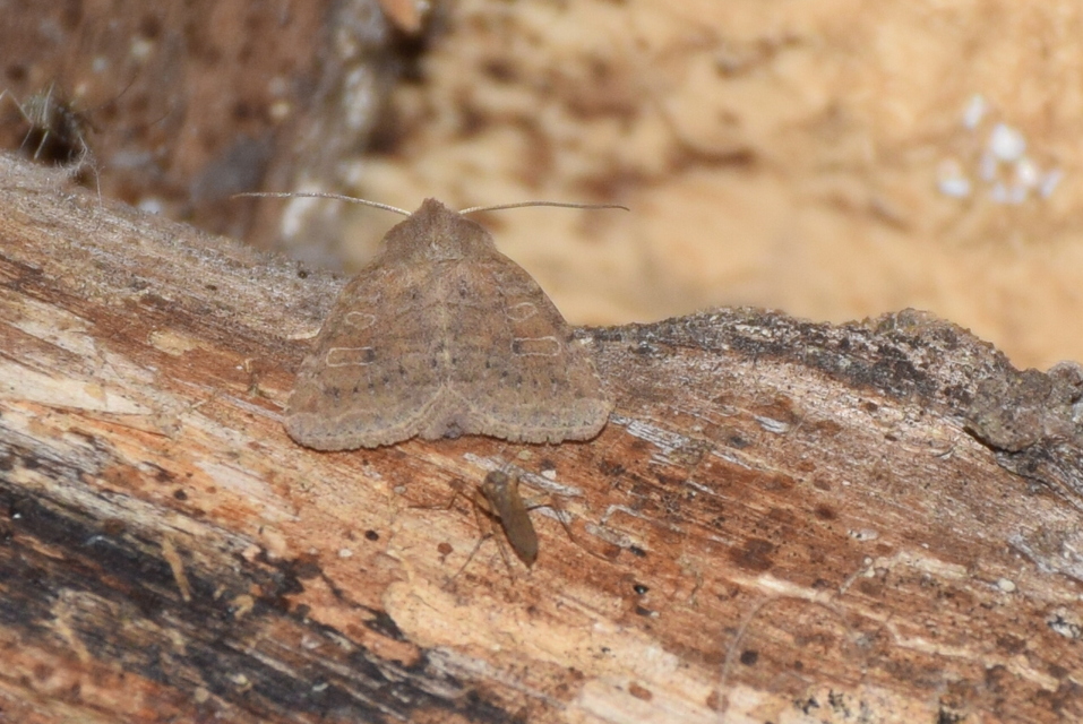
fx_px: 5239
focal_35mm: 174
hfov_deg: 11.8
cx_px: 542
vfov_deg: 7.9
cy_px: 362
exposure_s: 1/60
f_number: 7.1
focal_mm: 116
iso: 320
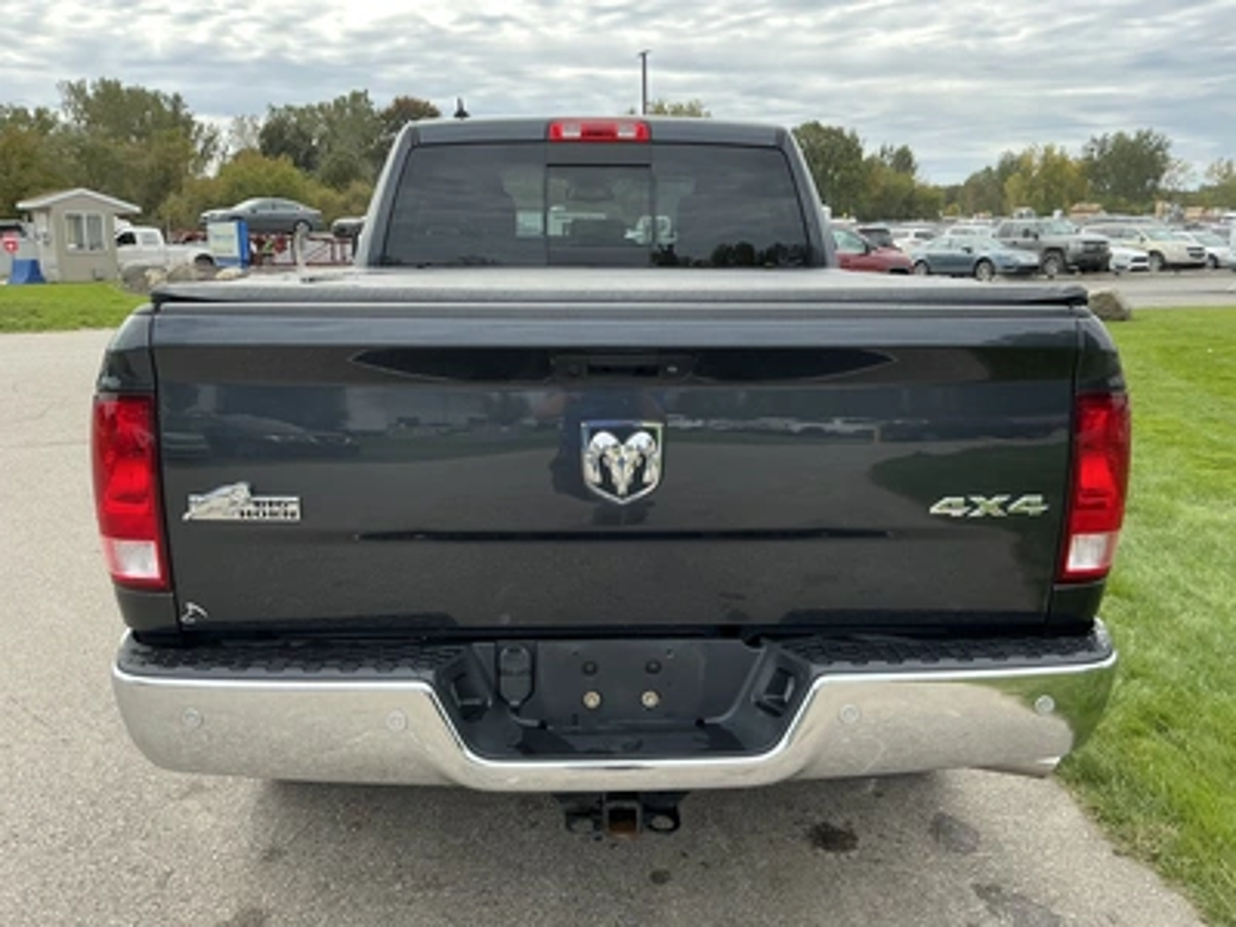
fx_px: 1000
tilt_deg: -12.3
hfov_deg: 63.4
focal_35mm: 28
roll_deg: +0.3
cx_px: 618
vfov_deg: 49.7
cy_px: 464
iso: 25
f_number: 1.8
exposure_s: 1/545
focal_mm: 3
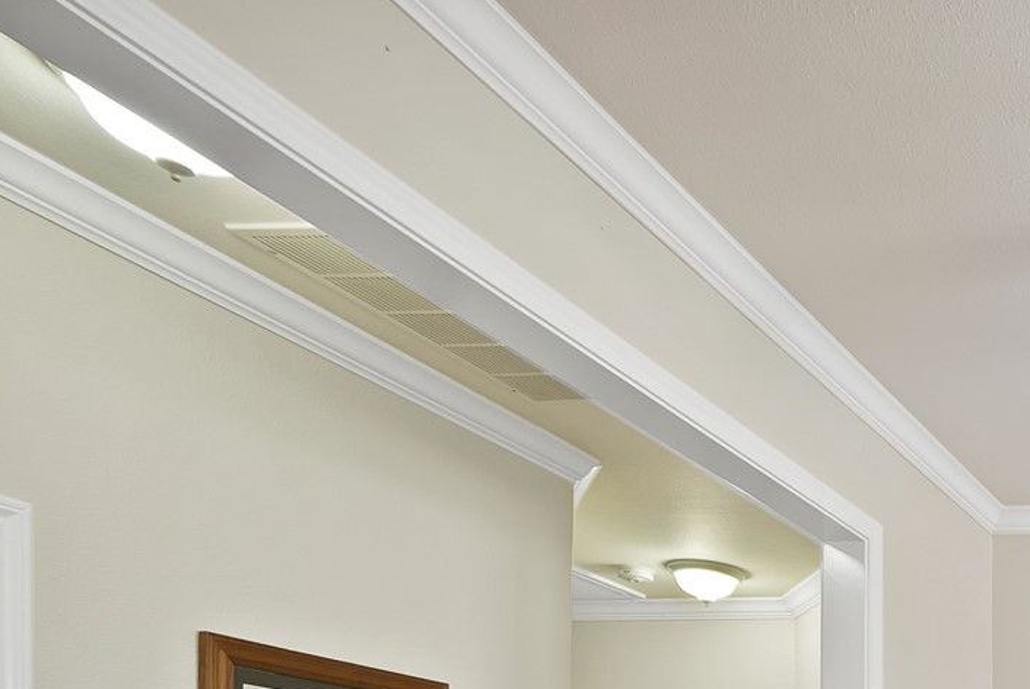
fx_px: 974
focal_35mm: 34
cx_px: 1406
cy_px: 879
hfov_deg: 34.2
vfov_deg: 31.0
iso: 640
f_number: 9
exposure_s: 1/4
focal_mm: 12
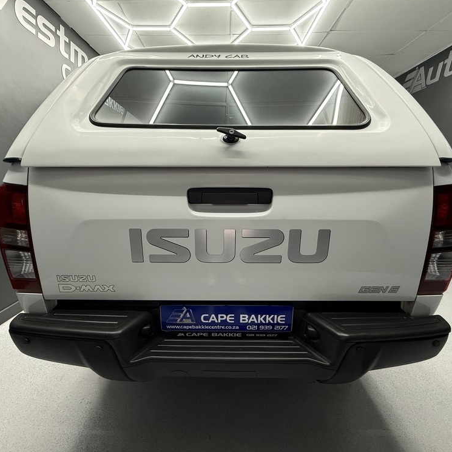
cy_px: 224
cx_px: 220
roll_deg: -0.2
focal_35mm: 17
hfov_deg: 84.0
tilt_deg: -10.0
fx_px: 251
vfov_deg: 84.0
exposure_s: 1/100
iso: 250
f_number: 2.2
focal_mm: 2.22
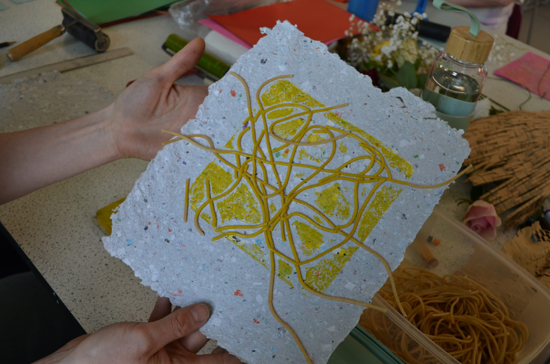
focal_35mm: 36
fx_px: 549
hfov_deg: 53.2
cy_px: 182
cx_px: 275
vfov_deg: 36.7
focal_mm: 24
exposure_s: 1/80
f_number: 4.2
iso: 400
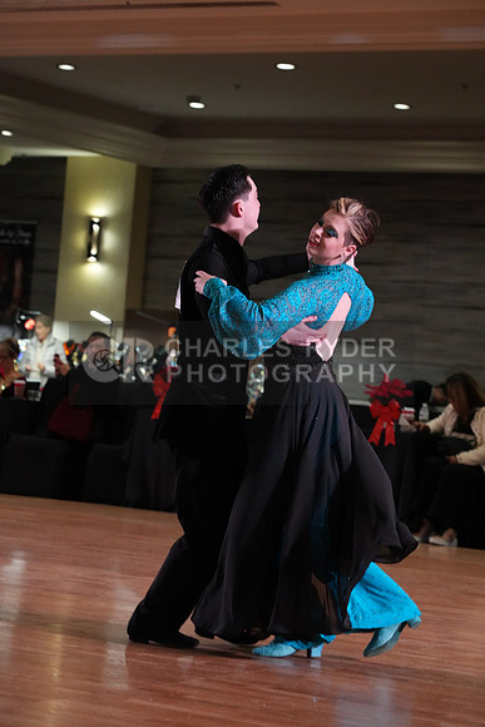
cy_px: 364
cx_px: 242
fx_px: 2120
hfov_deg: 13.0
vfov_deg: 19.5
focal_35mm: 105
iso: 5000
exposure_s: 1/320
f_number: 5.6
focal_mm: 105
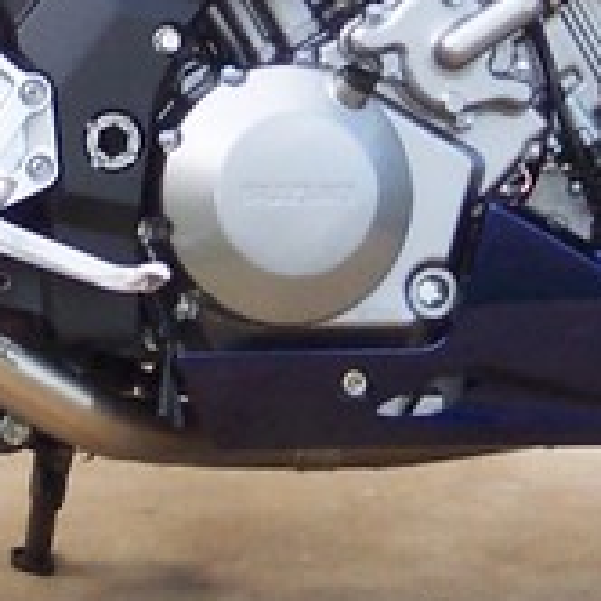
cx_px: 217
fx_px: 9546
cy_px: -91
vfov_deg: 3.6
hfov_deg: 3.6
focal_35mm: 486
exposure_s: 1/90
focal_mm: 17.6
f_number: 4.8
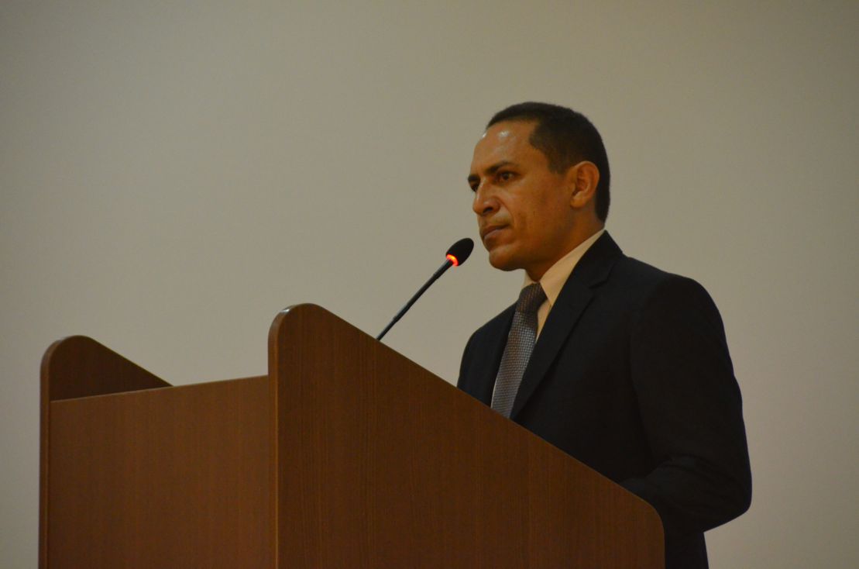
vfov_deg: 4.6
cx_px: 430
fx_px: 7142
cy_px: 284
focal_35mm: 300
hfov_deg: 6.9
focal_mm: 200
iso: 3200
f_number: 5.6
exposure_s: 1/125
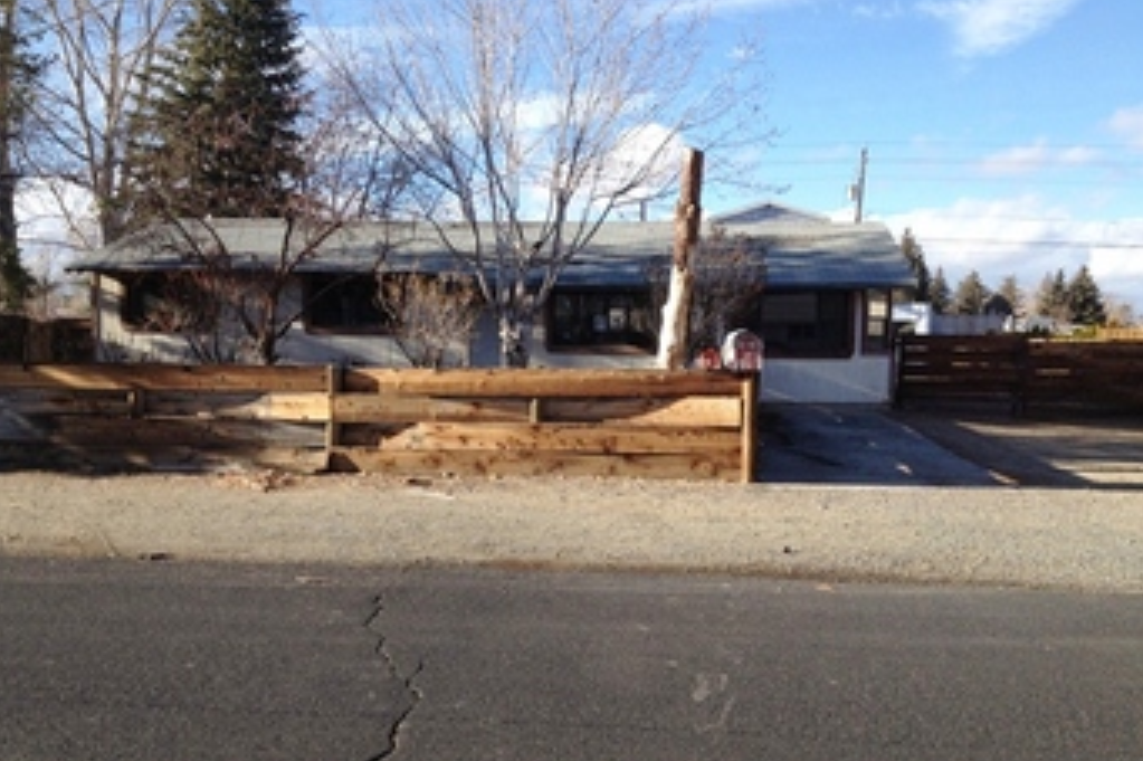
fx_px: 1174
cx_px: 570
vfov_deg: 35.9
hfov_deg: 51.9
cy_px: 389
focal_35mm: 37
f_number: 2.4
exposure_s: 1/905
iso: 50
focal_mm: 4.28
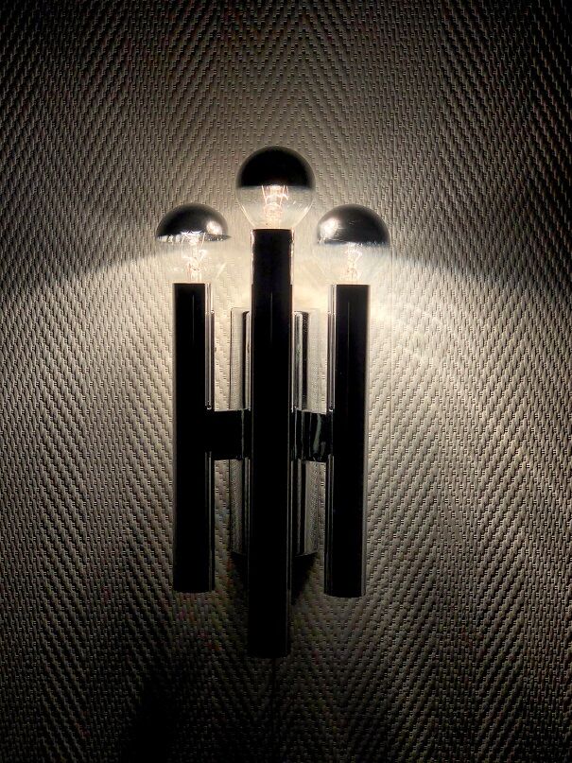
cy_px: 382
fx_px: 1146
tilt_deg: -3.6
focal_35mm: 52
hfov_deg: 28.0
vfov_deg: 36.8
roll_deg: -0.7
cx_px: 286
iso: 16
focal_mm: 6
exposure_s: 1/231
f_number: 2.4
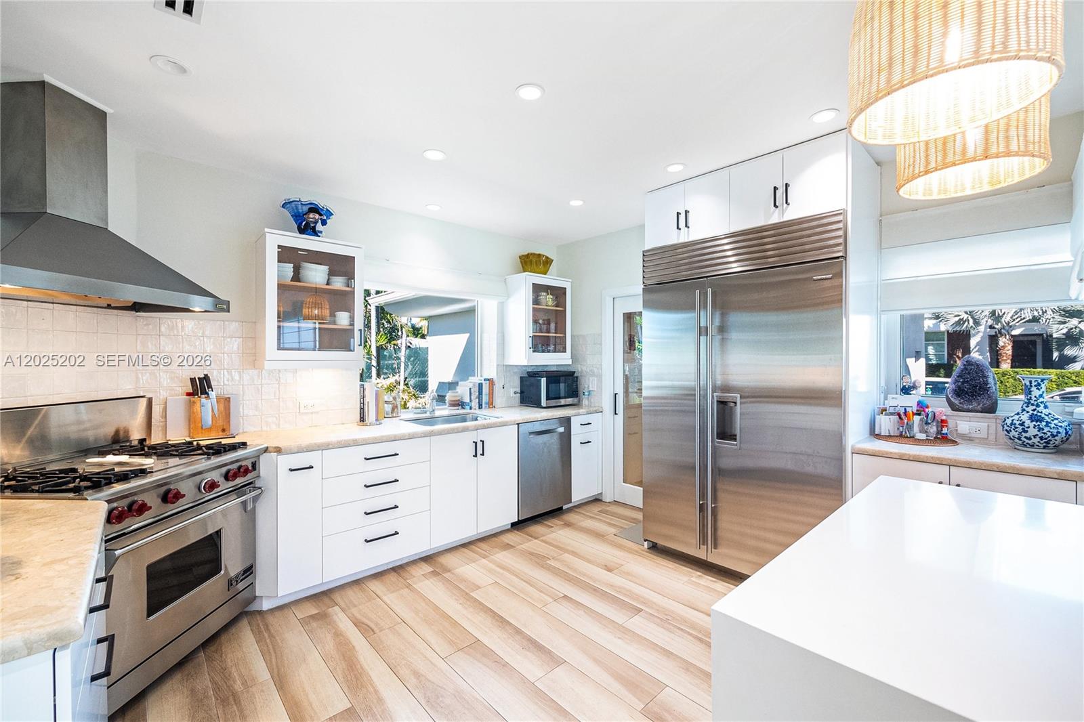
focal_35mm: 14
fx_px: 421
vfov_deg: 81.2
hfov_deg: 104.3
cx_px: 542
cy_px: 361
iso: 800
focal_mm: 7
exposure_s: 1/80
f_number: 5
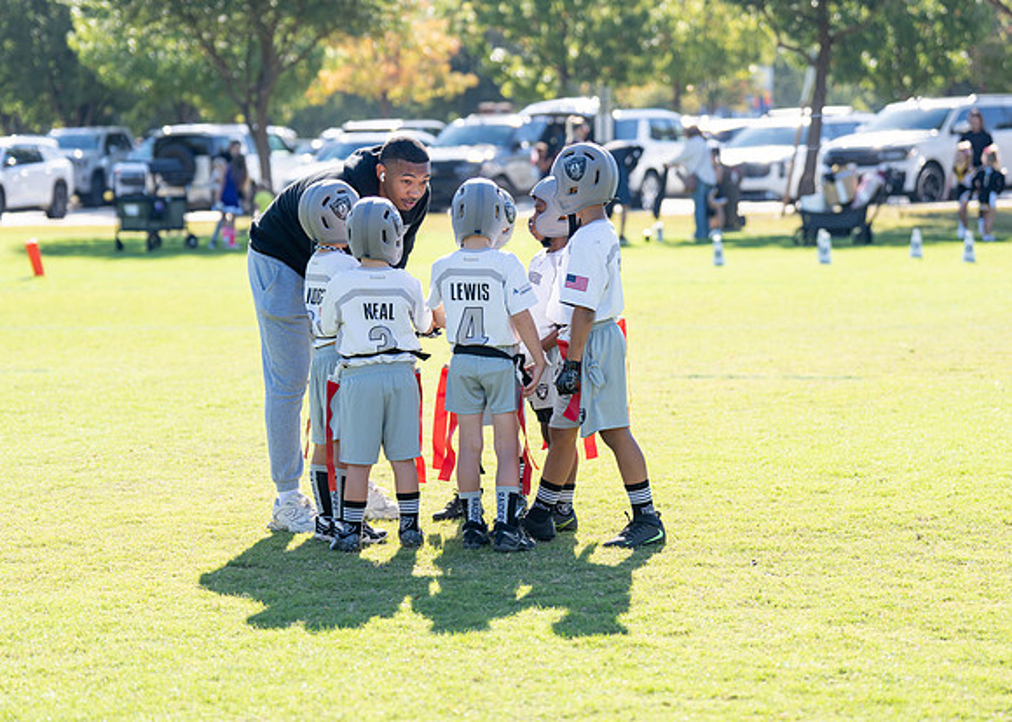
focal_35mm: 108
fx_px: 3117
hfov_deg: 18.4
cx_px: 494
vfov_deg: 13.2
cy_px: 337
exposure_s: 1/2000
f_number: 2.8
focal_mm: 89
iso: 250
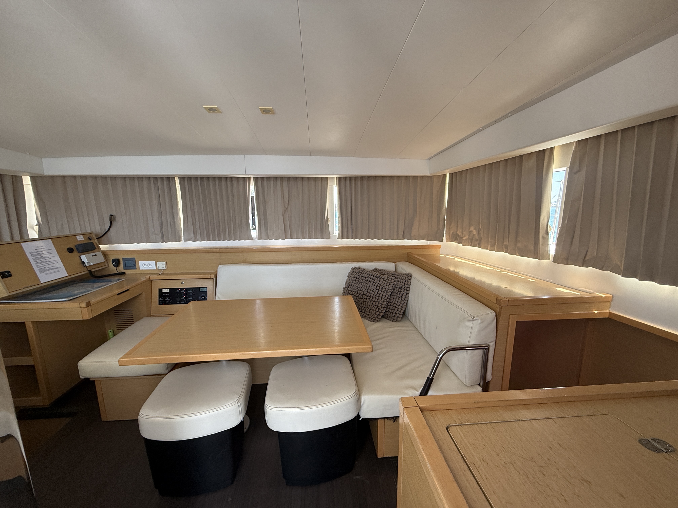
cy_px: 254
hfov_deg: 102.1
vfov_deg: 85.7
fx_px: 274
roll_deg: +0.3
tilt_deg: -8.3
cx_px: 339
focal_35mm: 14
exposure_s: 1/99
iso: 100
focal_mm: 2.22
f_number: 2.2
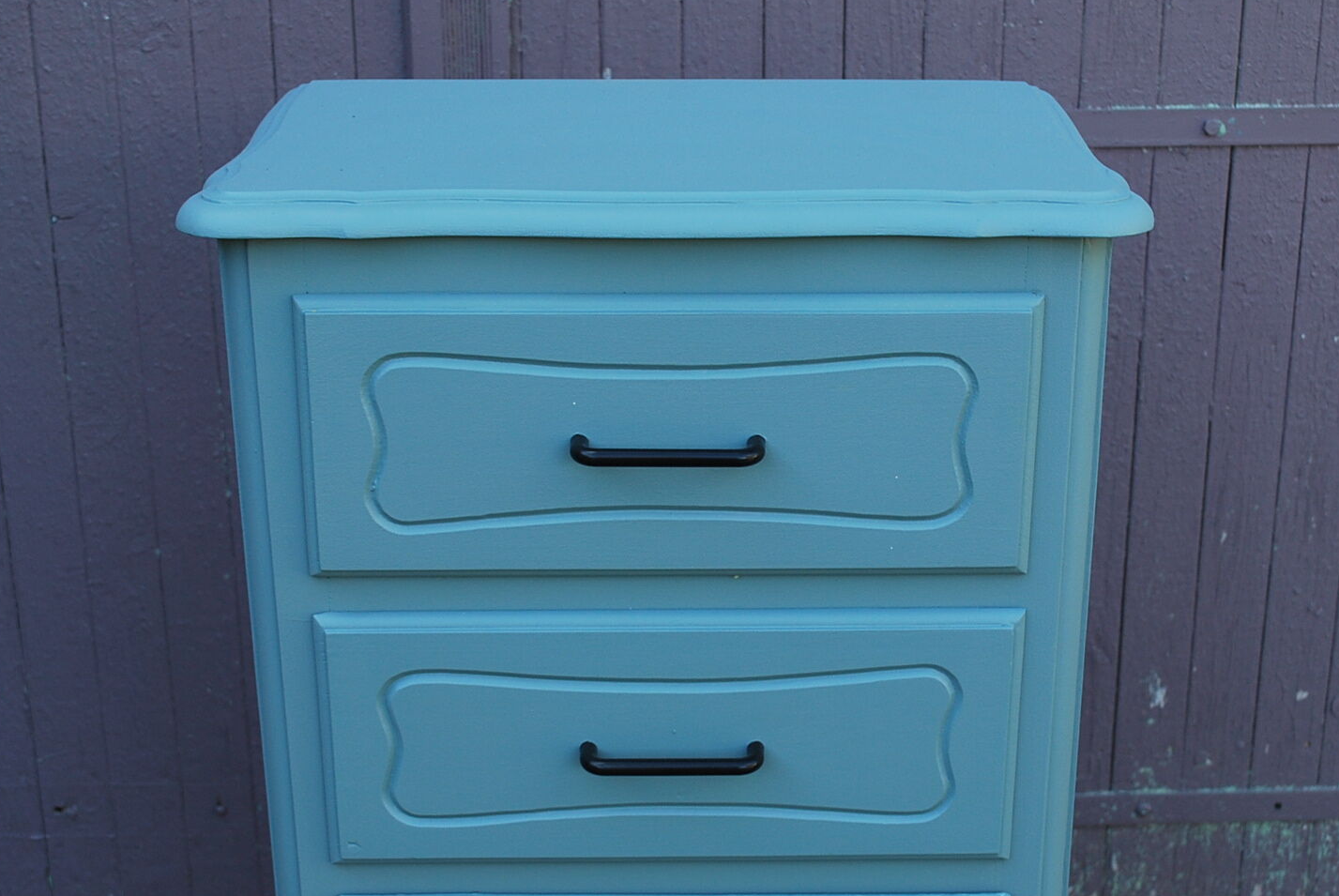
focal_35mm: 57
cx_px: 759
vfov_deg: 23.8
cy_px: 515
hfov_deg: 35.0
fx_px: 2122
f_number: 5
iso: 200
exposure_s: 1/100
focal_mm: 28
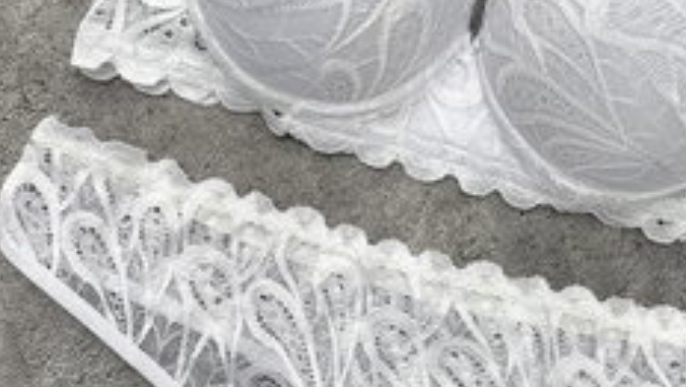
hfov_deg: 32.1
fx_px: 1183
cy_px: 205
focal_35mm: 65
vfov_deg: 18.6
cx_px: 444
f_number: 1.6
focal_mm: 5.96
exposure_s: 1/100
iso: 64
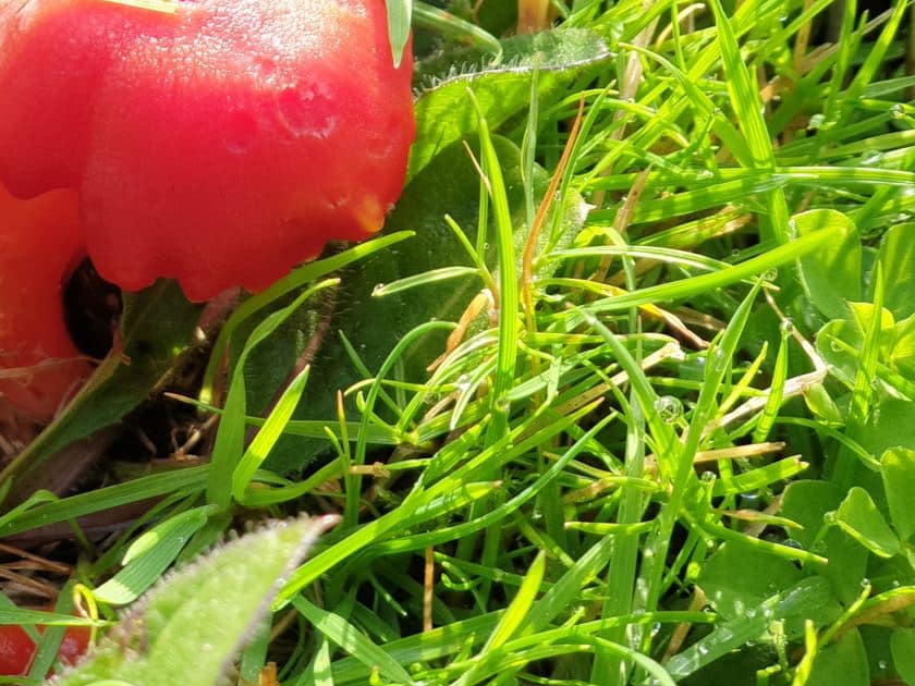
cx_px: 70
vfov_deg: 14.8
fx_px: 2617
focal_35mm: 99
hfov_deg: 19.4
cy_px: 113
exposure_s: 1/106
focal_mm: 6
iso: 100
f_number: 2.4
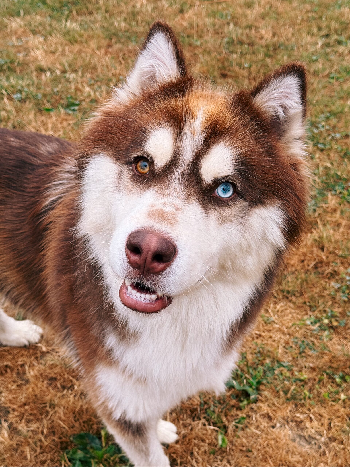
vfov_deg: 39.7
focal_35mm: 48
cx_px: 175
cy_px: 234
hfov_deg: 30.3
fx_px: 647
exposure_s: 1/522
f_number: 1.78
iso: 64
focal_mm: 6.76
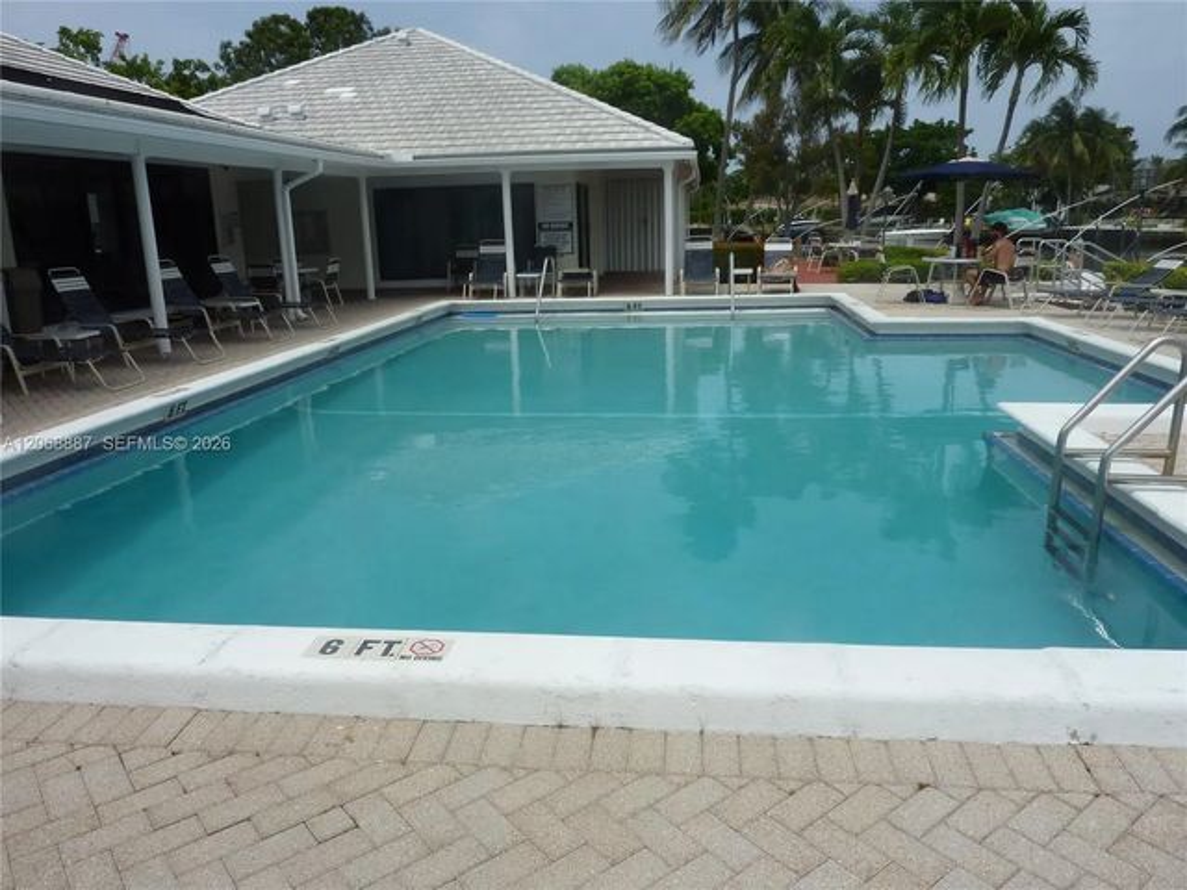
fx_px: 857
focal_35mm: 25
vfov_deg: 54.9
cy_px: 445
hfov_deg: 69.4
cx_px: 594
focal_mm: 4.1
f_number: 5.6
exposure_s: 1/640
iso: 80
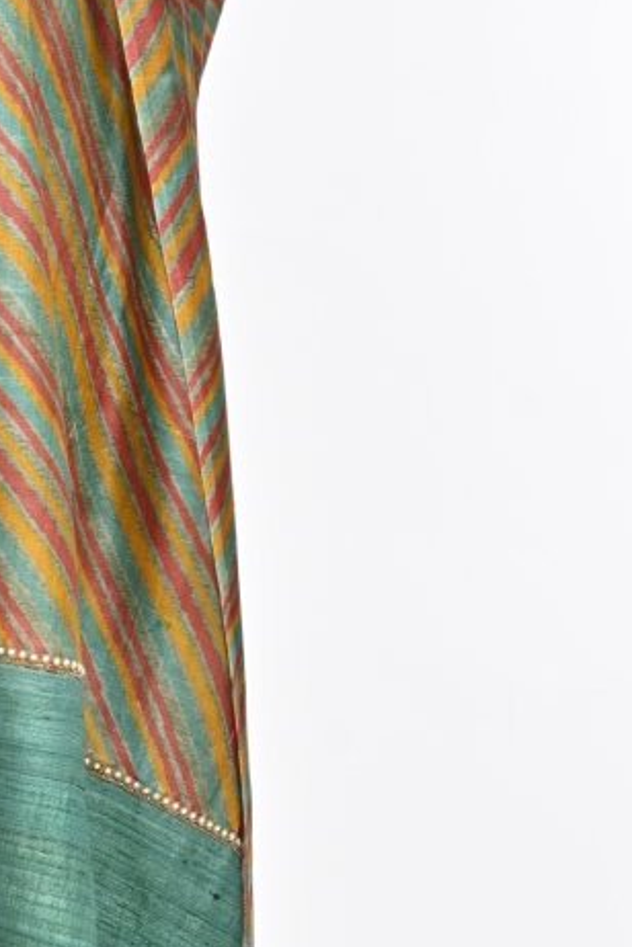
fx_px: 4898
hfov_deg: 7.3
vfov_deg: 11.0
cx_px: -123
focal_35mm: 186
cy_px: 97
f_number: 8
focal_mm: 53
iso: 320
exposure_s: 1/160
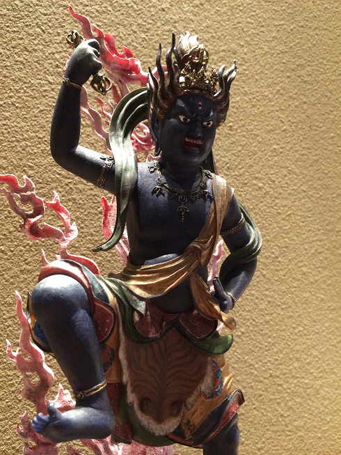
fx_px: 394
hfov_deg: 46.8
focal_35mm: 30
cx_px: 170
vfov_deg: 60.0
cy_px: 228
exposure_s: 1/33
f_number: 2.2
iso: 160
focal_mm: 4.12
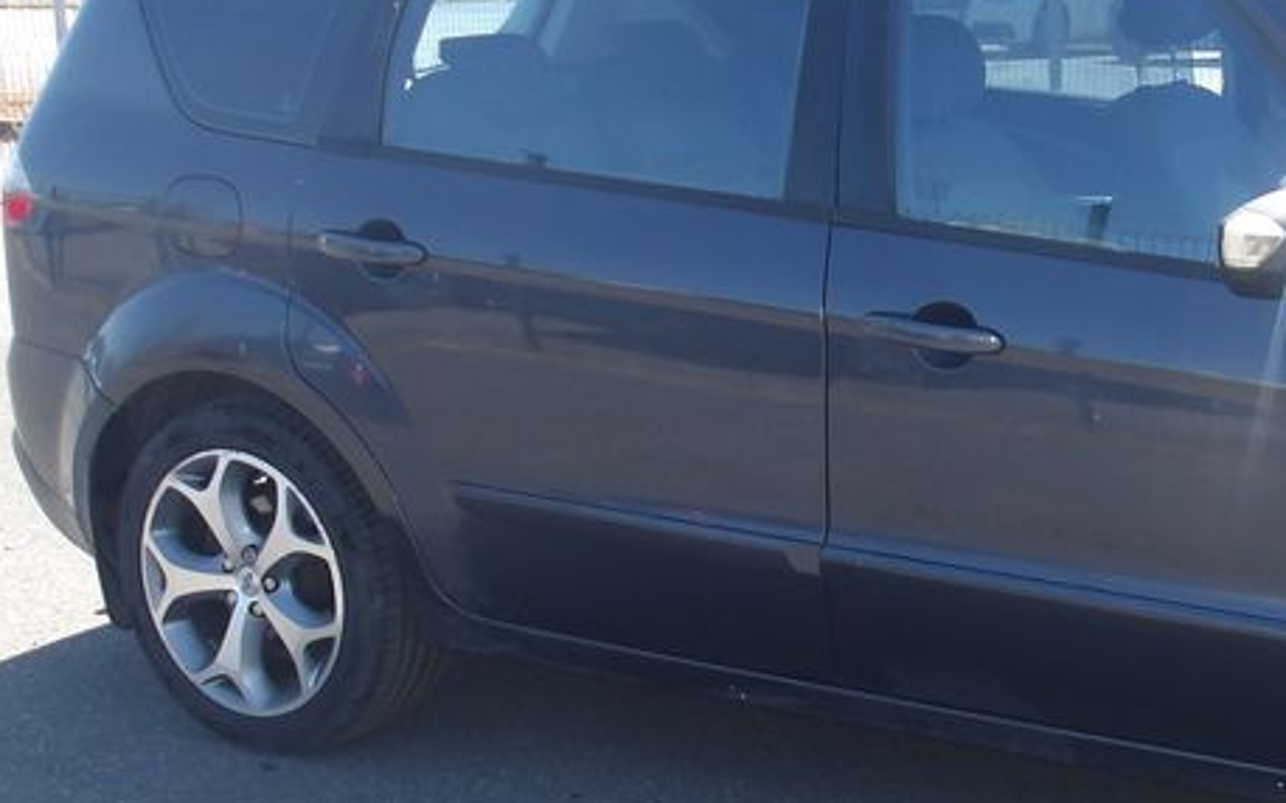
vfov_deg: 20.3
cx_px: 1224
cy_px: 416
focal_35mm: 64
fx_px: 2243
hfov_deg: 30.2
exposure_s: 1/319
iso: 100
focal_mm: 4.9
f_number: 3
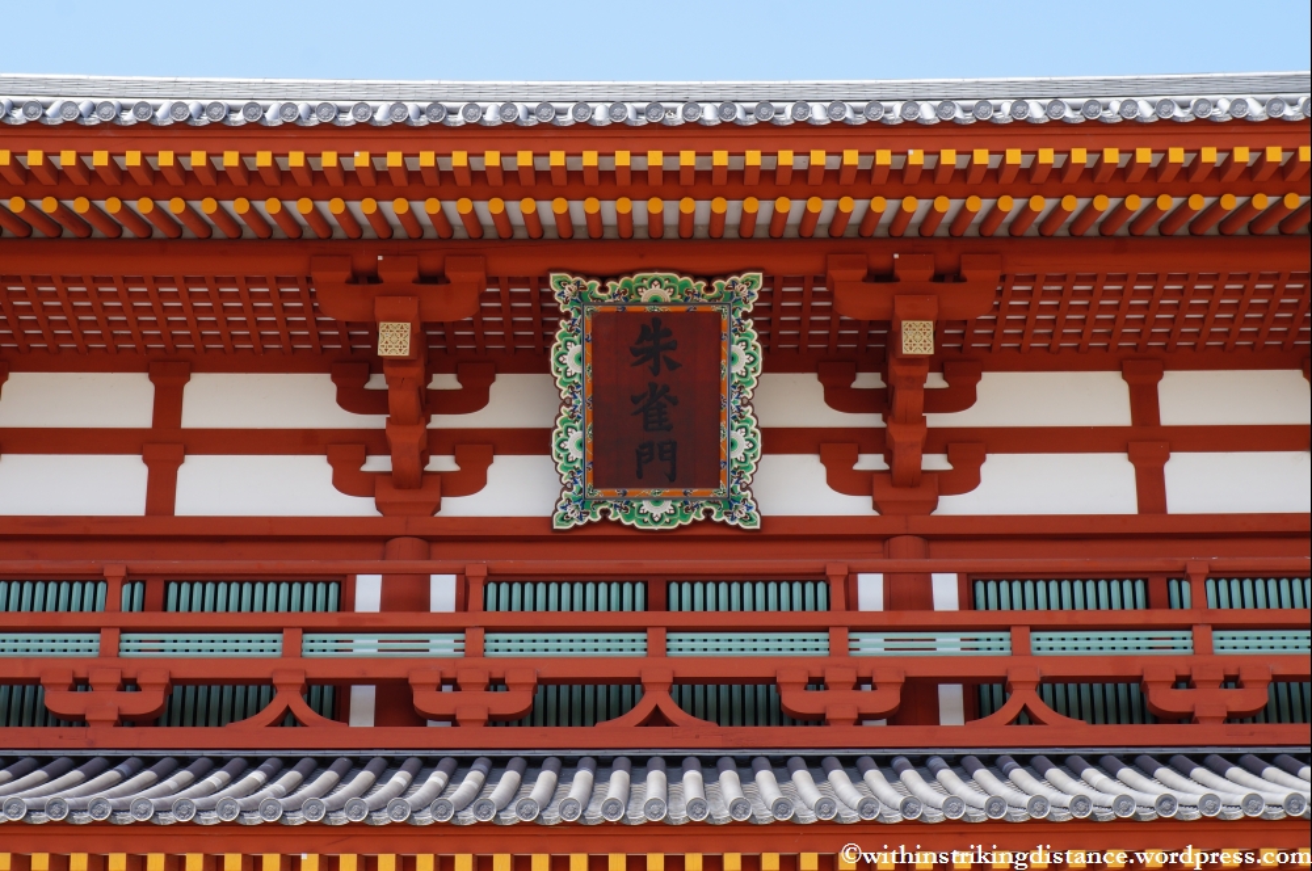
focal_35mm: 82
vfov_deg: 16.5
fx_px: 3003
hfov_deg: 24.6
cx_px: 656
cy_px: 436
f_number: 11
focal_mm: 55
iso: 200
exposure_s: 1/125
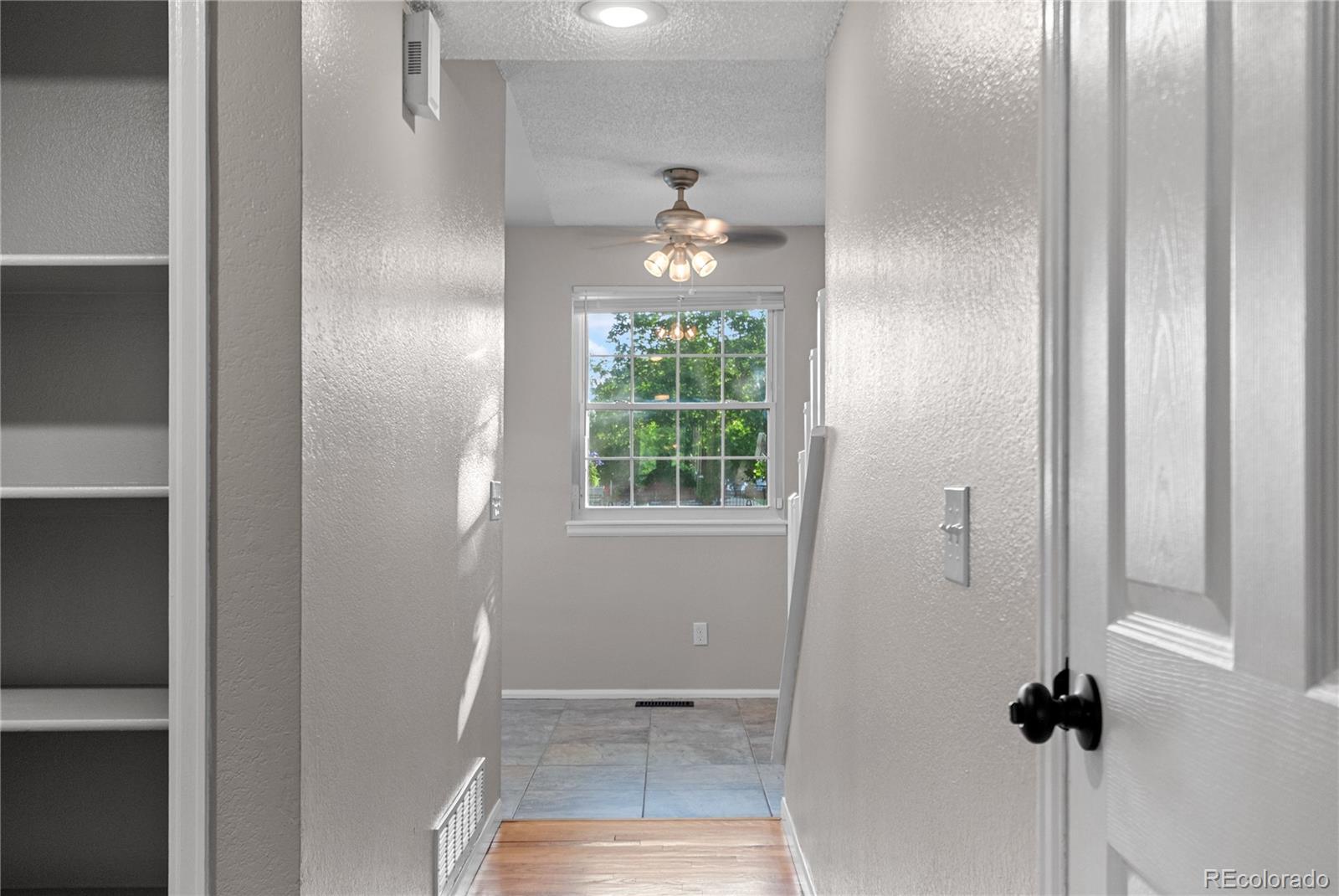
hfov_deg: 53.1
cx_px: 670
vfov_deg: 36.9
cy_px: 448
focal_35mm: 36
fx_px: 1340
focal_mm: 24
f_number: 4.5
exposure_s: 1/8
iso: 200
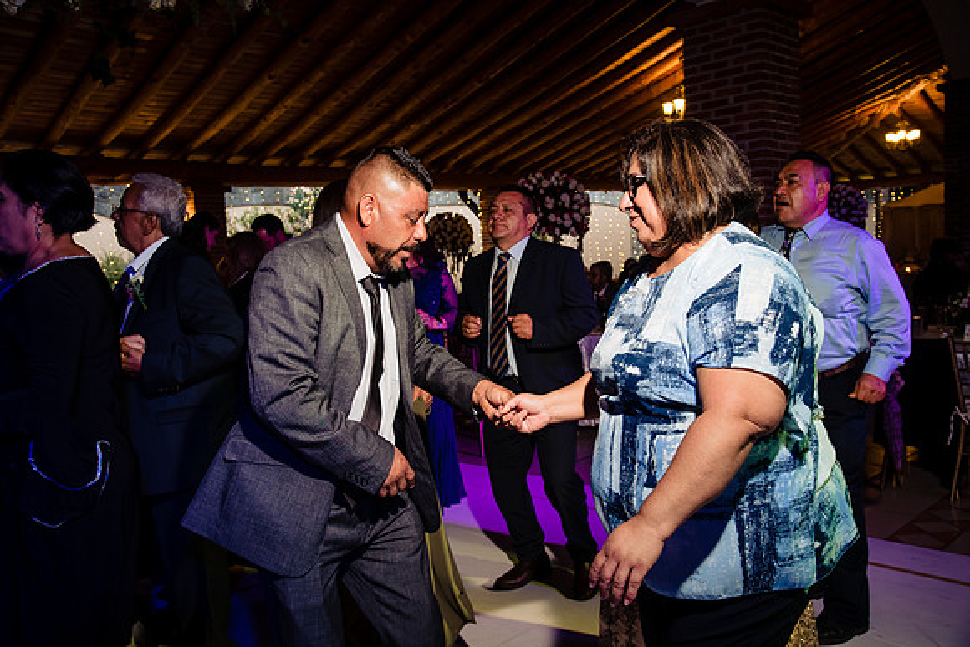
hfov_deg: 58.7
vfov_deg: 41.1
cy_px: 324
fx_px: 862
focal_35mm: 32
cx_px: 485
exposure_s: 1/125
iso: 2000
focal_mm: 32
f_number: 6.3
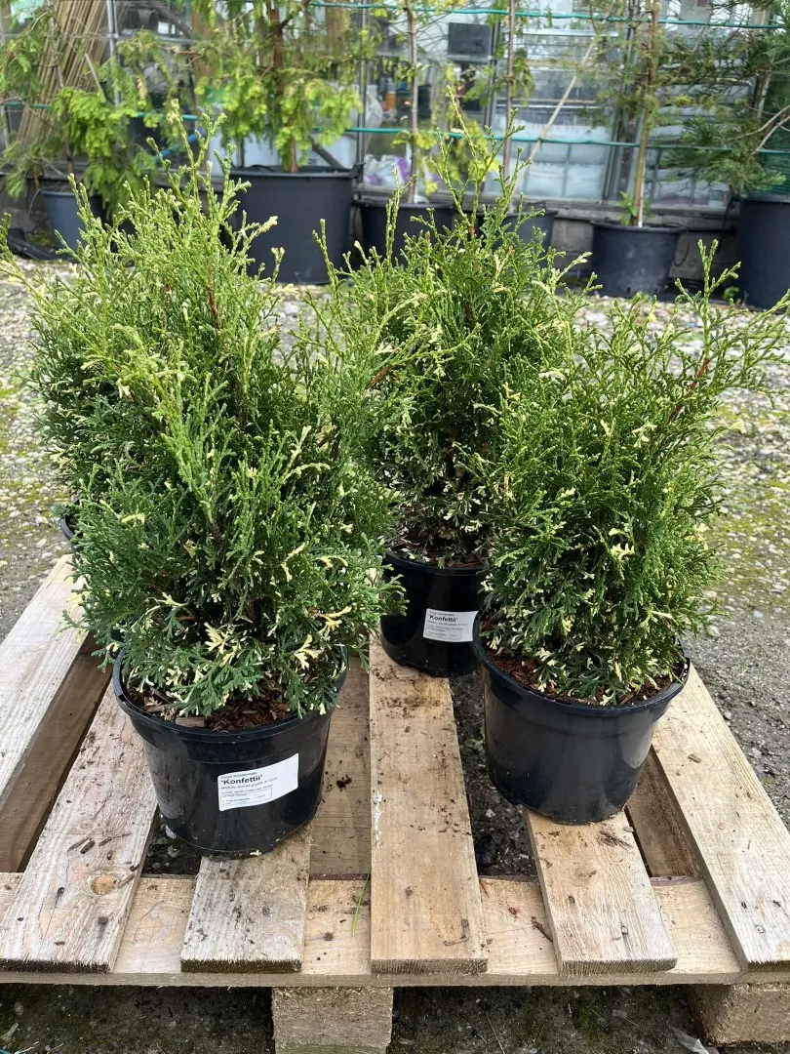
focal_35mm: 26
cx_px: 395
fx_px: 791
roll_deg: -5.2
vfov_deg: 67.3
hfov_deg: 53.1
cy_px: 527
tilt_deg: -26.1
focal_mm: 5.1
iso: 40
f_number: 1.6
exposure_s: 1/271
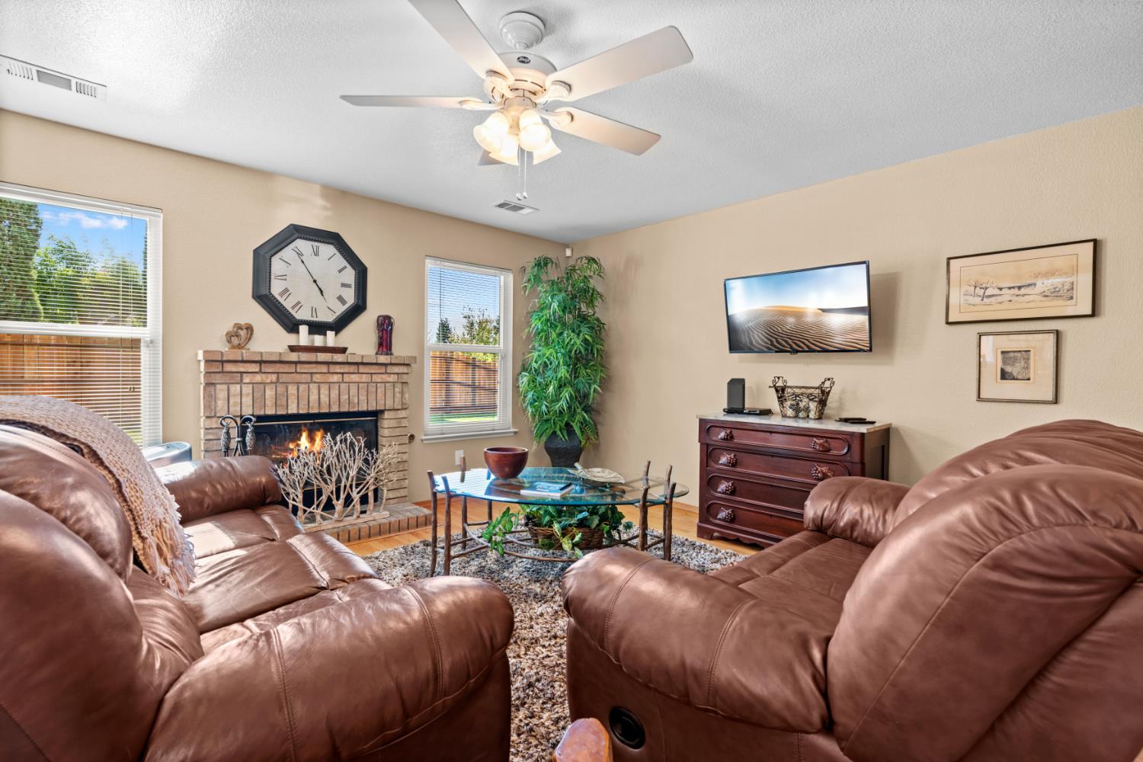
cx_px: 572
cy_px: 381
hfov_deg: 96.7
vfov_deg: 73.7
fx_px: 508
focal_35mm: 16
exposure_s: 1.6
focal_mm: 16
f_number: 8
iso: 100
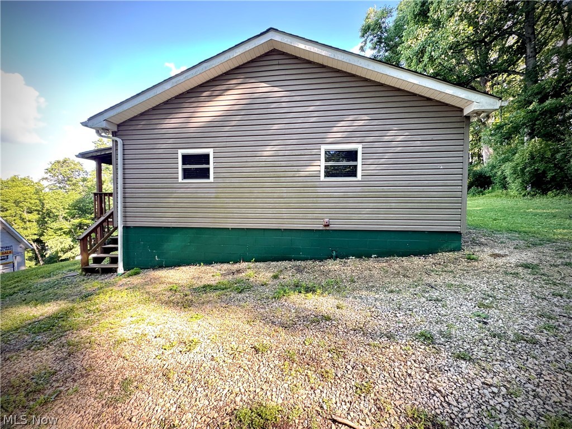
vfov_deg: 85.7
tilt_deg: -5.9
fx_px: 231
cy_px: 214
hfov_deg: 102.1
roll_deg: -1.6
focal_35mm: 14
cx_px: 286
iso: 80
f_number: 2.2
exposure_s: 1/99
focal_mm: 2.22
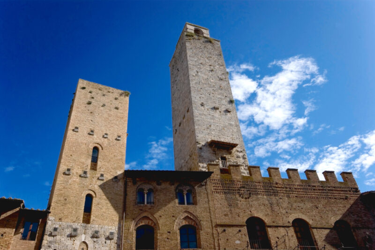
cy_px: 125
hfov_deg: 61.9
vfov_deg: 43.6
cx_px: 188
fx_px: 312
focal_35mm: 30
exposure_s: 1/250
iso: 100
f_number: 9.5
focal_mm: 20
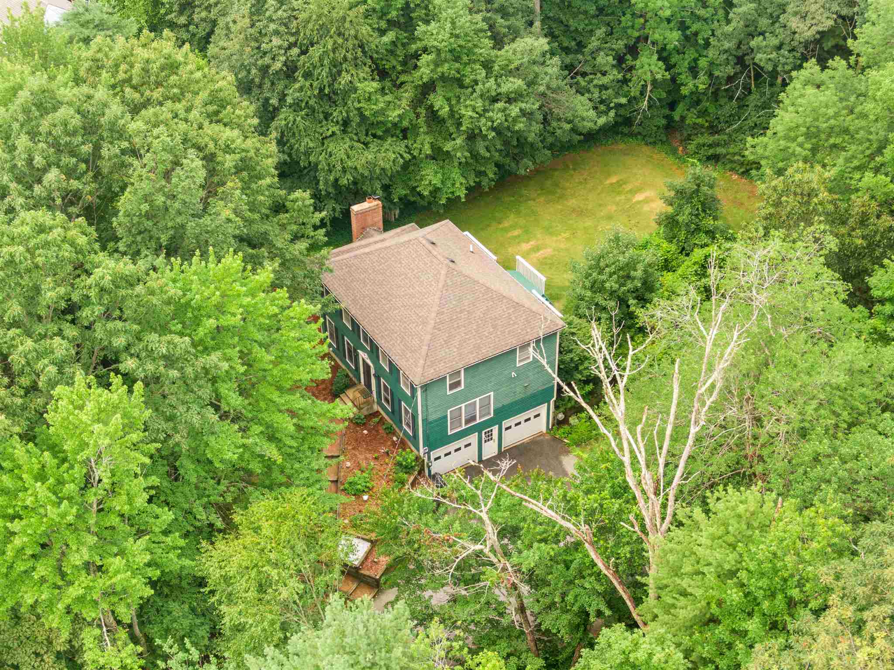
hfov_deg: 39.7
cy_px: 335
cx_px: 447
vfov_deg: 30.2
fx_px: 1239
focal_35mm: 48
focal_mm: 8.6
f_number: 3.8
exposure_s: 1/100
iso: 100
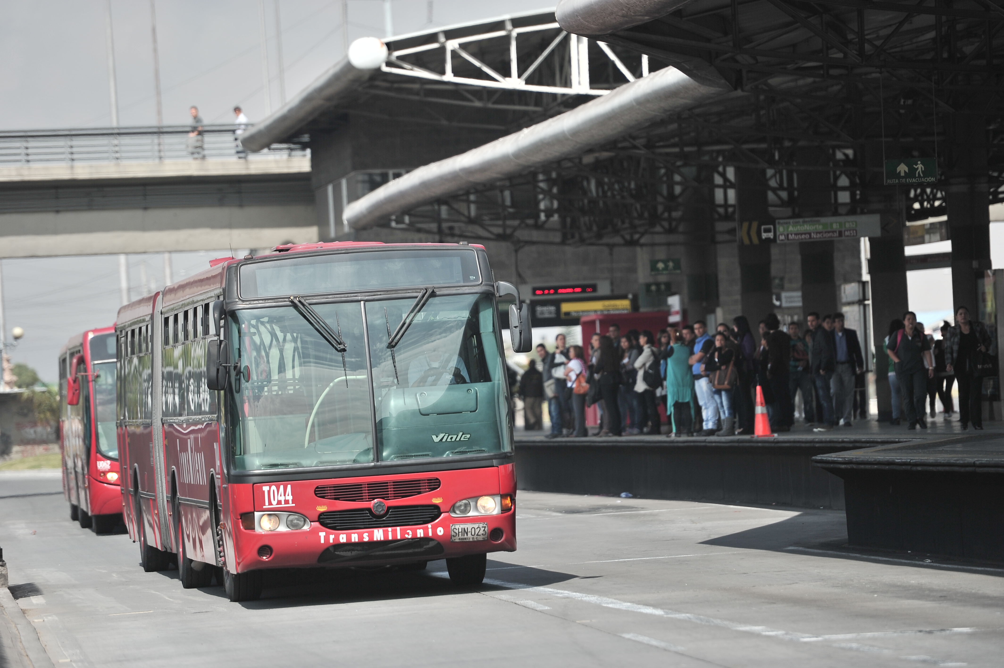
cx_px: 502
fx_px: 5574
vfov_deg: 6.9
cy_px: 334
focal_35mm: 200
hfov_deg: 10.3
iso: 250
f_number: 2.8
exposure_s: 1/3200
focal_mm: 200
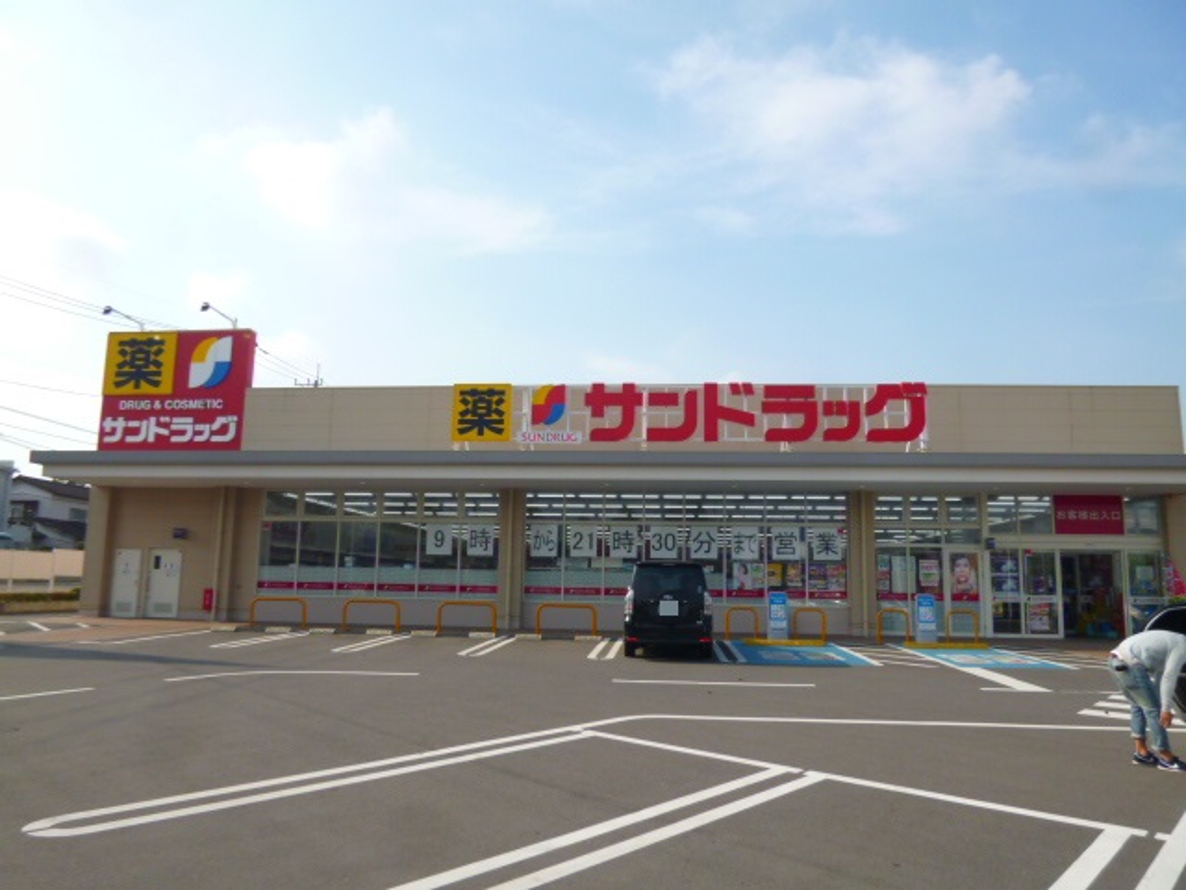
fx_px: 822
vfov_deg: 56.8
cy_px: 445
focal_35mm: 24
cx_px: 593
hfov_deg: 71.6
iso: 100
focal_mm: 4.3
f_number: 8
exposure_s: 1/200
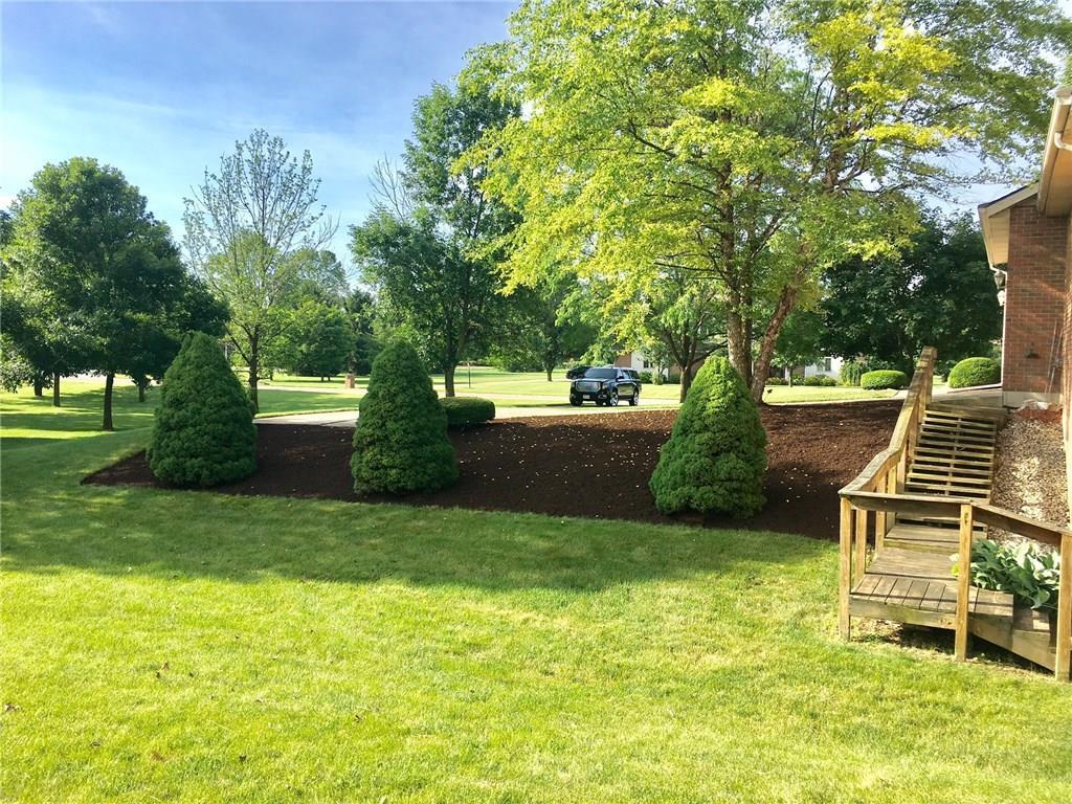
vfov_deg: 48.2
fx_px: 898
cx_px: 536
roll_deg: -1.2
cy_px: 402
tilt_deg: -3.9
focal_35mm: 29
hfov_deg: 61.7
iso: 25
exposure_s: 1/818
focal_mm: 4.15
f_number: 2.2
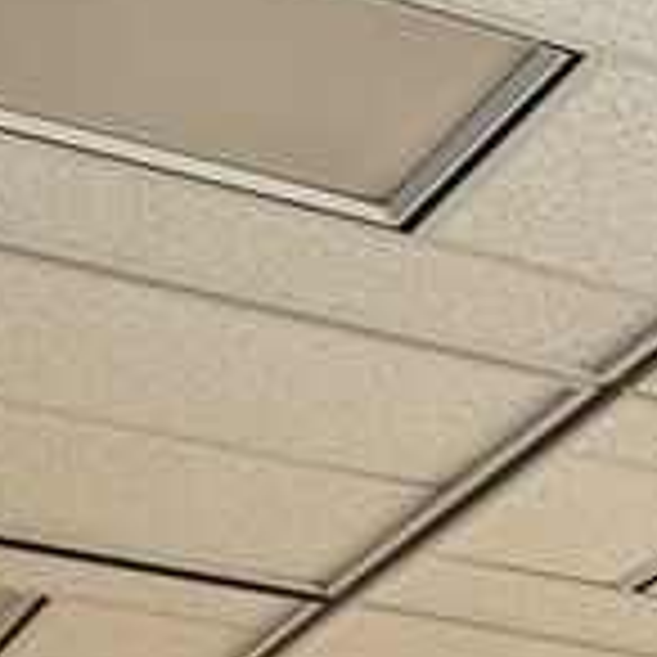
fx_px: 3199
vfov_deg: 10.2
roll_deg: -0.4
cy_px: 1552
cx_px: 2056
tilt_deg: +0.3
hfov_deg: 9.1
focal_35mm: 149
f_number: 1.78
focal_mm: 6.76
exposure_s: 1/180
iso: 80
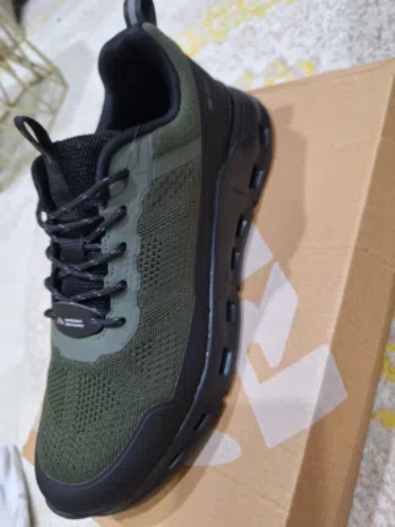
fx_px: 350
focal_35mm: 23
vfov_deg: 73.9
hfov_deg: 58.9
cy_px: 264
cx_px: 198
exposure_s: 1/50
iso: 200
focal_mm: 5.54
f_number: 1.8
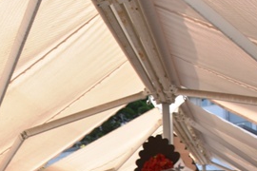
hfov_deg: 24.8
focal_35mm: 80
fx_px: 571
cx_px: 42
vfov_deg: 16.1
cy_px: 224
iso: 100
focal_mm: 18
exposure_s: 1/250
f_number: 4.5
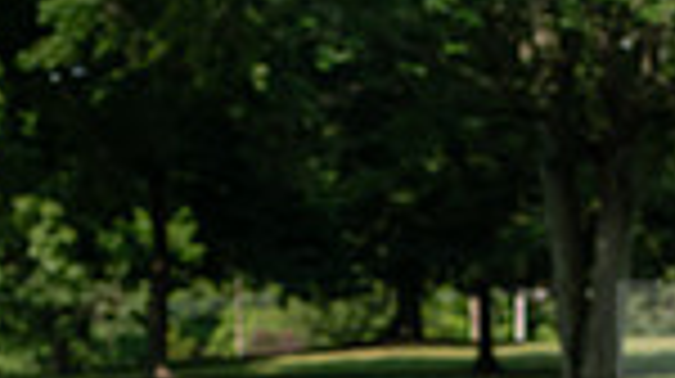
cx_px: 482
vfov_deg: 4.2
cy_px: 826
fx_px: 5078
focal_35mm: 284
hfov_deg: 7.6
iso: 80
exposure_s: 1/800
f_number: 4
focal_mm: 70
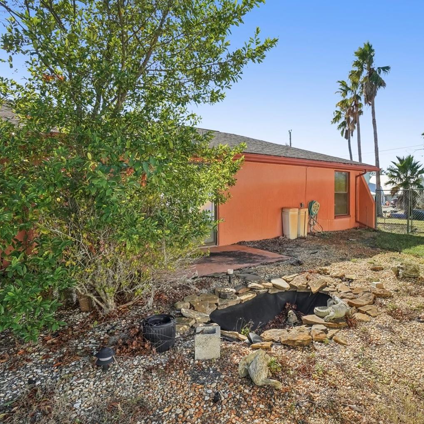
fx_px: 277
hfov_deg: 72.8
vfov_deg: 74.8
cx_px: 280
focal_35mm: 20
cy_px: 214
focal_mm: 10
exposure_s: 1/750
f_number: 8
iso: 400
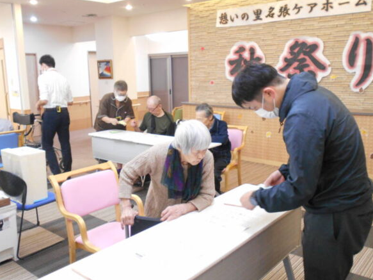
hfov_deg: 52.6
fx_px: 377
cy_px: 143
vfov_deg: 40.7
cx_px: 182
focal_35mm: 35
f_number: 3.6
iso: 400
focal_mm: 5.8
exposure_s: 1/13
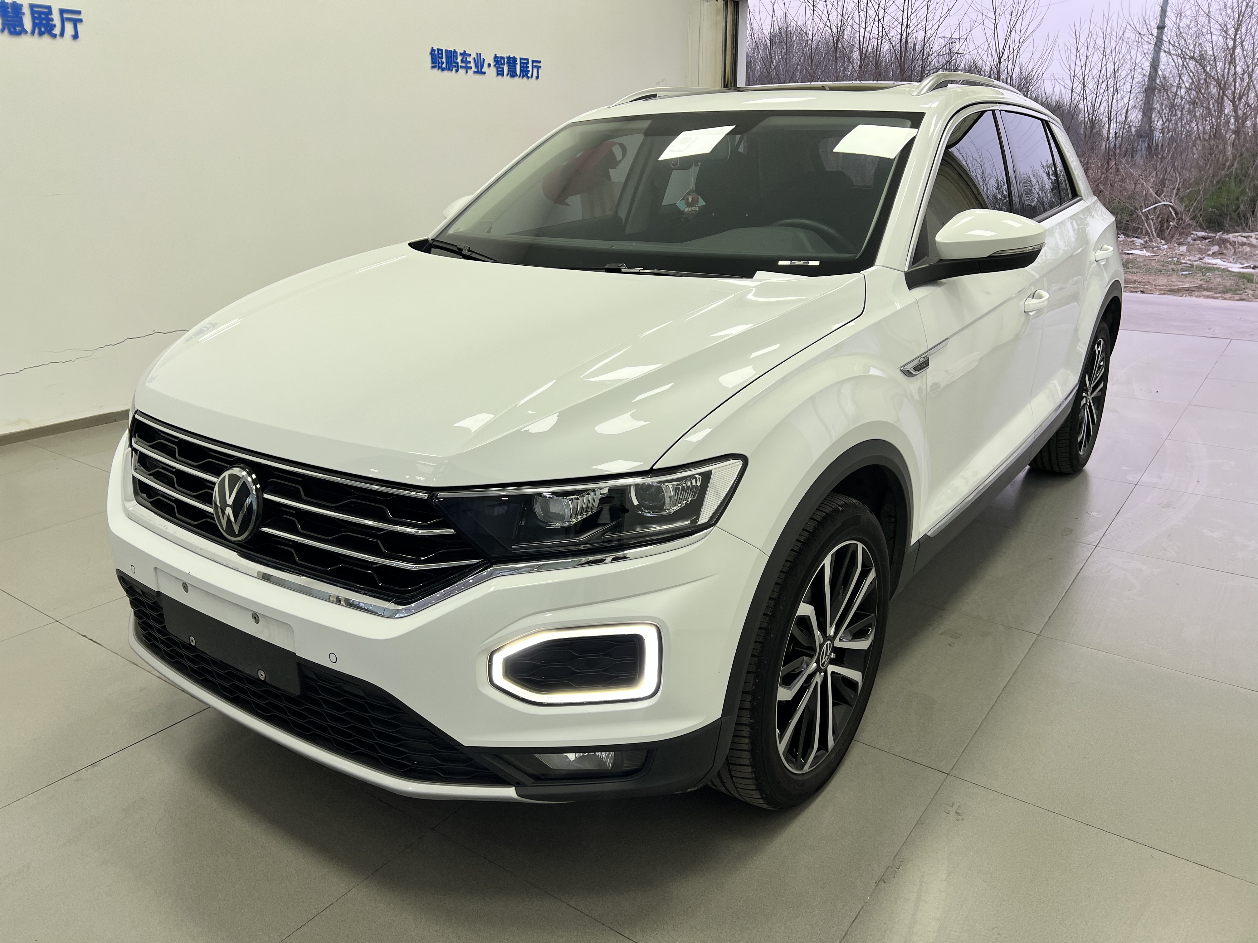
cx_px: 629
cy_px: 472
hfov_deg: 67.3
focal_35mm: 26
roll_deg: +1.3
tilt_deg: -18.6
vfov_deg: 53.1
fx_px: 945
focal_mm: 5.7
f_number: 1.5
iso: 32
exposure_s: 1/100
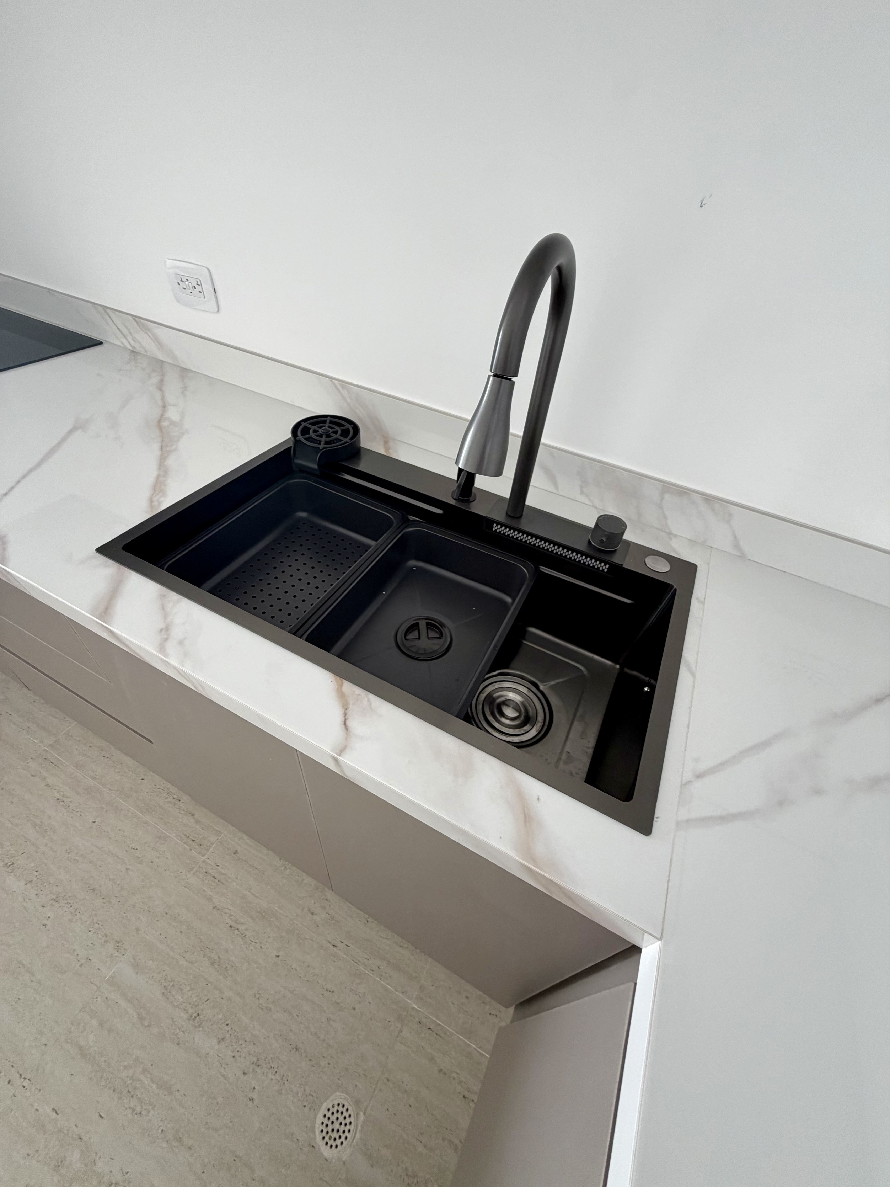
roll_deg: -7.3
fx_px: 480
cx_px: 445
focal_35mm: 14
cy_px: 594
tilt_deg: -44.8
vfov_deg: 102.1
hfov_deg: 85.7
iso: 200
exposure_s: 1/121
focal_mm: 2.22
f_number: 2.2
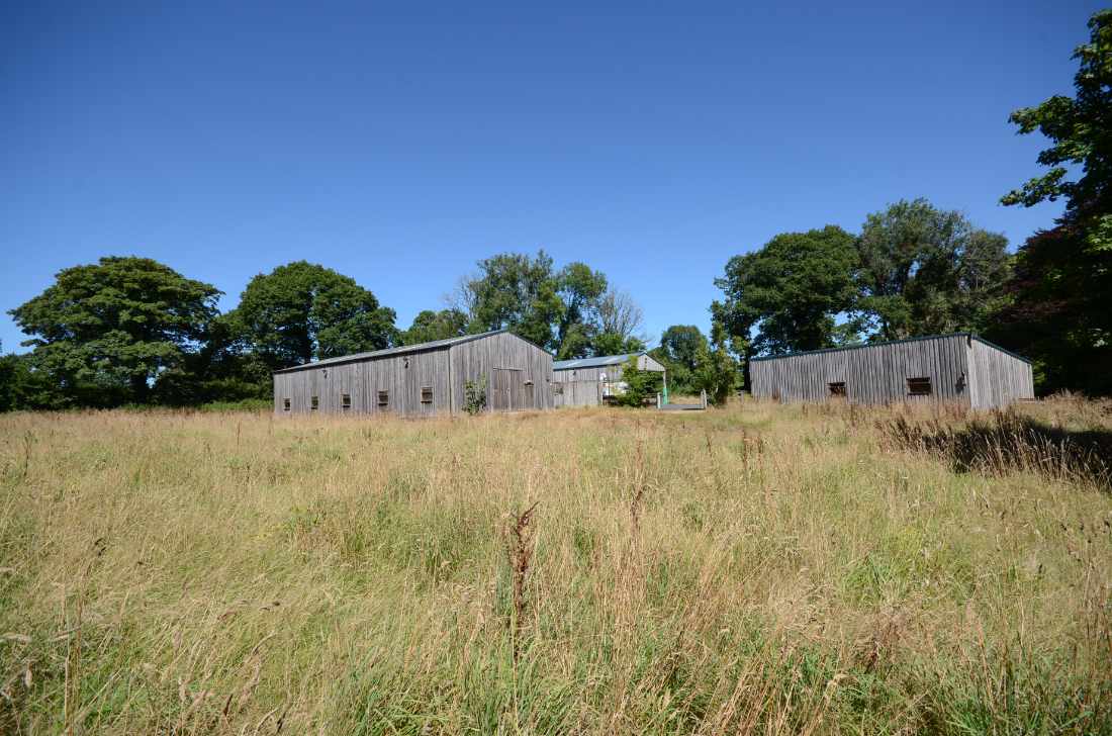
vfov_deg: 77.0
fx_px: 462
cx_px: 556
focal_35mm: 15
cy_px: 368
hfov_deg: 100.5
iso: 100
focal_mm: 10
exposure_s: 1/250
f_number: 8
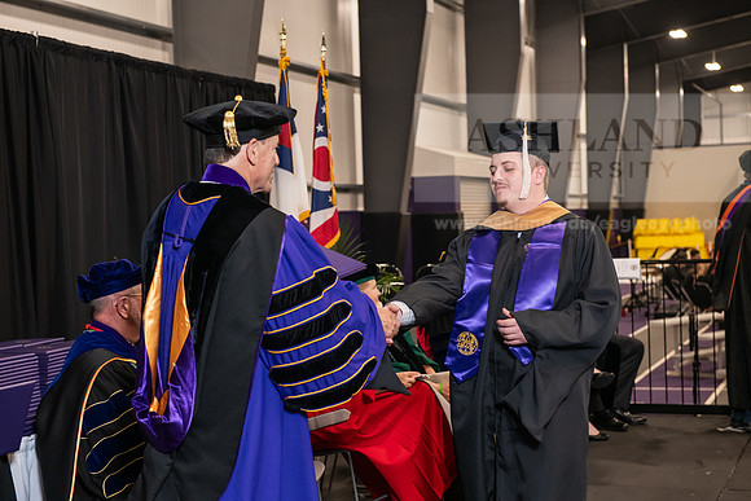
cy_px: 250
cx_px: 376
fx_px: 1377
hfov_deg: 30.5
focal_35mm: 66
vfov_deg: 20.6
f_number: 5
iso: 2000
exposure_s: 1/125
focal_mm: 66
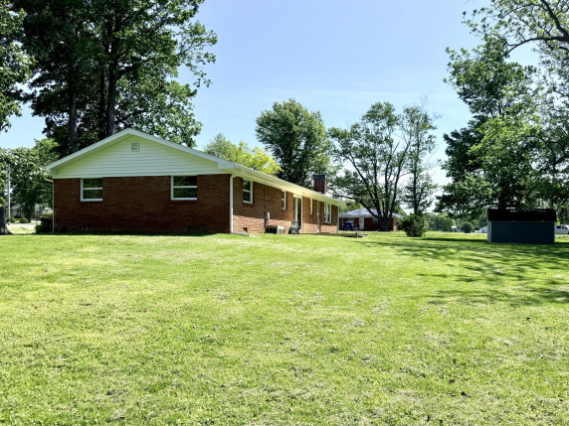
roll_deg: -0.4
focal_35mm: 28
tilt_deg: -0.2
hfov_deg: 63.4
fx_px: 460
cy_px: 238
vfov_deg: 49.6
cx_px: 298
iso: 80
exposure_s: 1/3759
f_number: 1.78
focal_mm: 6.76
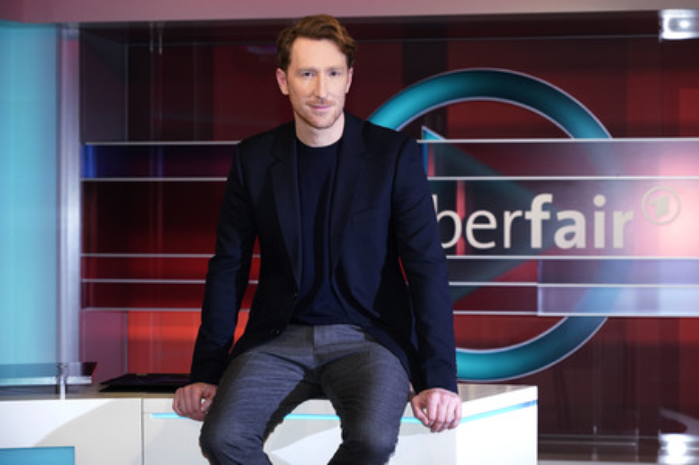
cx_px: 350
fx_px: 1494
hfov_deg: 26.3
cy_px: 232
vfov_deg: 17.7
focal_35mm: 77
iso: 1600
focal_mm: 77
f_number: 5.6
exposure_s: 1/125
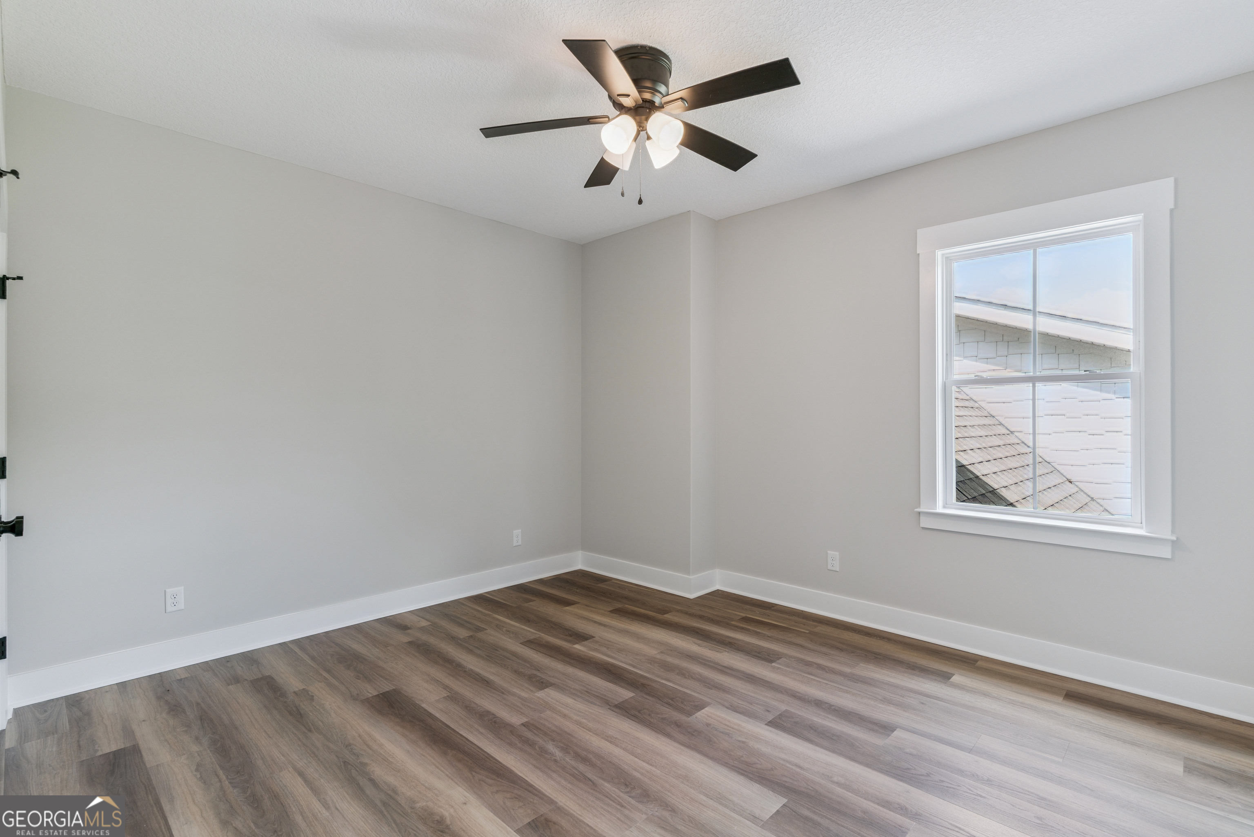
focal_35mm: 17
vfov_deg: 70.5
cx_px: 627
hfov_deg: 93.3
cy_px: 418
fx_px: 592
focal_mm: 17
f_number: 8
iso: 250
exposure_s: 1/15
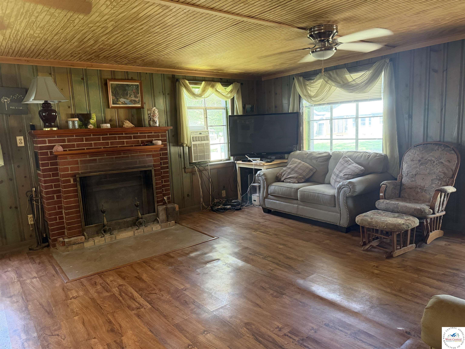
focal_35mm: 24
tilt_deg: -8.5
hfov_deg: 71.6
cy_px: 174
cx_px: 232
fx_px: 322
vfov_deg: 56.8
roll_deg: +2.2
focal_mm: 6.76
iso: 500
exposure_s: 1/60
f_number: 1.78
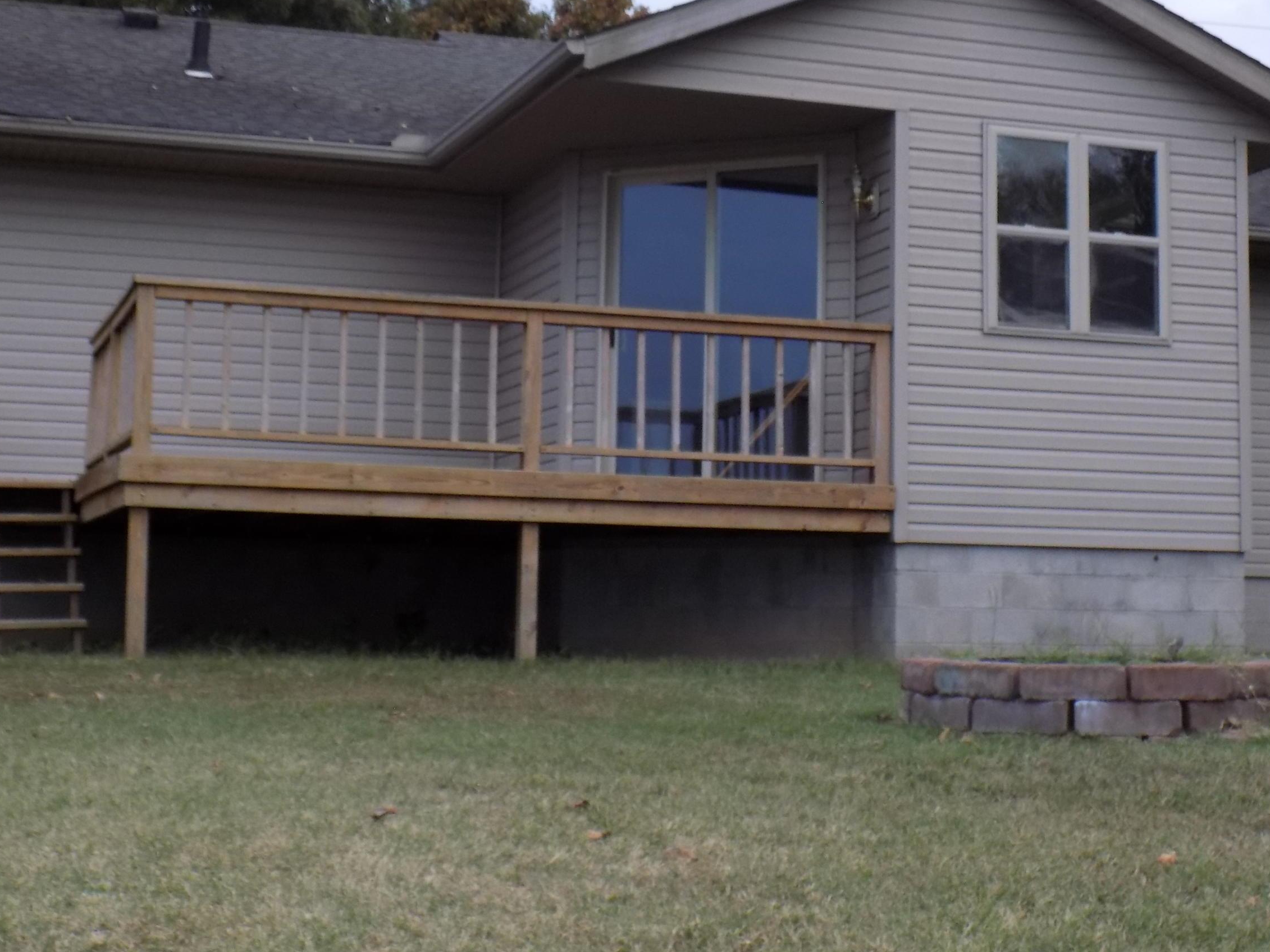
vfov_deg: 24.0
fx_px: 2238
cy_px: 391
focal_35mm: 61
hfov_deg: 31.6
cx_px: 719
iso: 180
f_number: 3.7
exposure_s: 1/30
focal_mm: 8.1
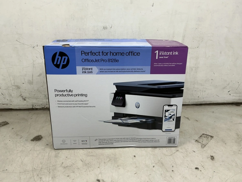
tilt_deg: -15.7
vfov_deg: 49.8
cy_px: 91
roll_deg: +0.3
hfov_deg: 63.4
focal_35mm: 28
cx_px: 121
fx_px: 196
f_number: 1.8
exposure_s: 1/120
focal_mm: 3
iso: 32
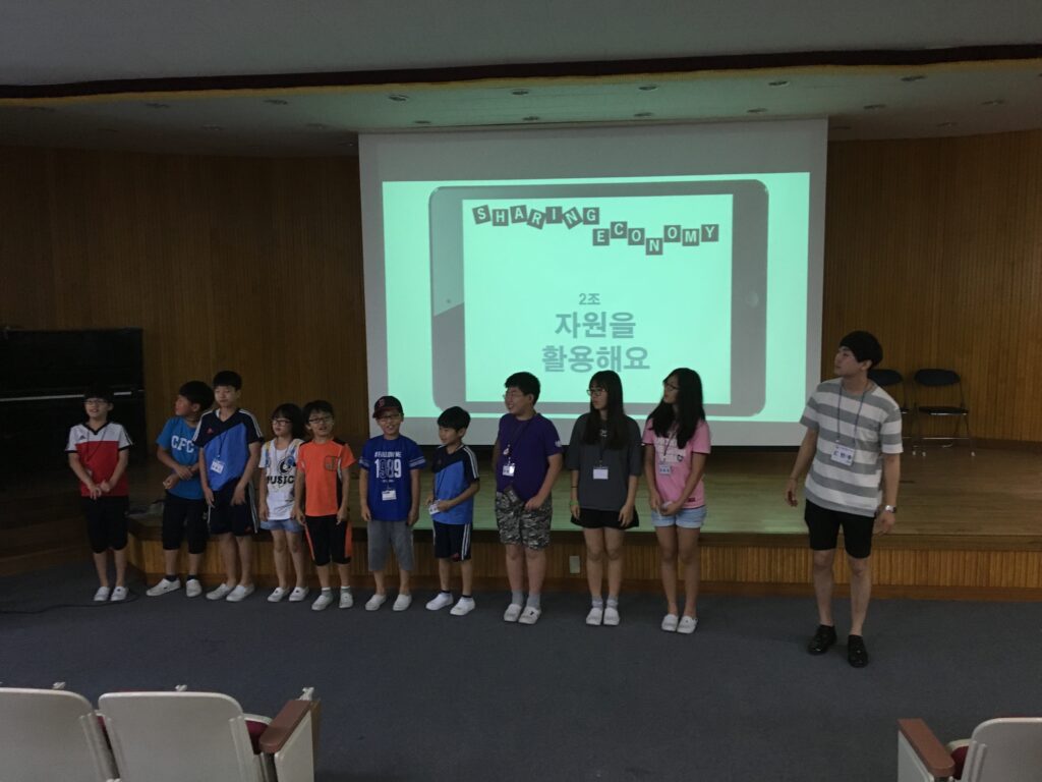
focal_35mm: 29
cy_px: 391
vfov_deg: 48.2
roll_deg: +1.7
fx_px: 873
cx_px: 521
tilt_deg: -6.7
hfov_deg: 61.7
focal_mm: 4.15
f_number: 2.2
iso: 160
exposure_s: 1/30
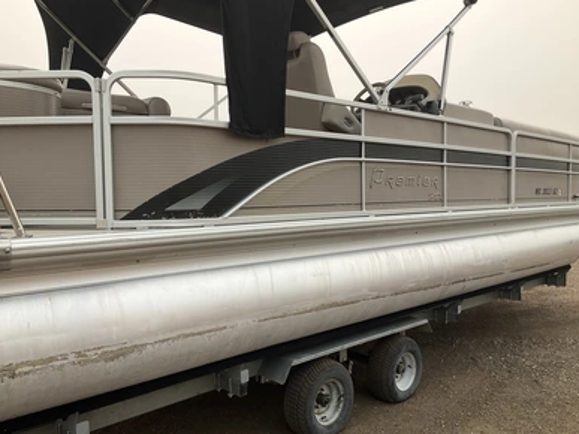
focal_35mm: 30
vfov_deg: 46.8
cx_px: 284
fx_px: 502
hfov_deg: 60.0
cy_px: 217
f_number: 1.8
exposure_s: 1/1730
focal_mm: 3
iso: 25
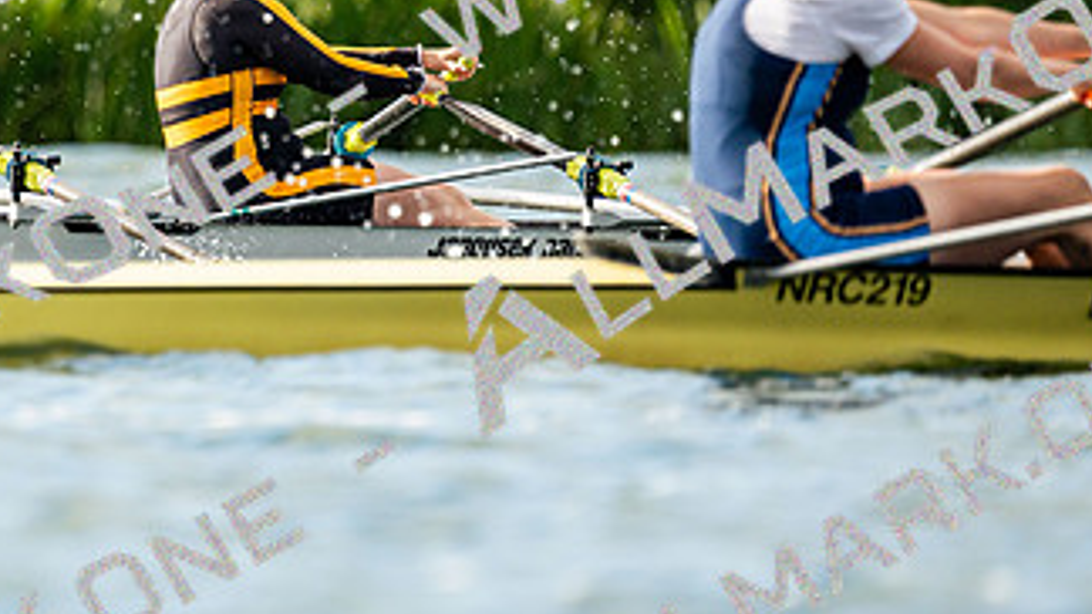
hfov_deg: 1.9
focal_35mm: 1127
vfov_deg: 1.1
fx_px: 32622
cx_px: 175
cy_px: 116
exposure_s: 1/2000
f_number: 6.3
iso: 400
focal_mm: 600
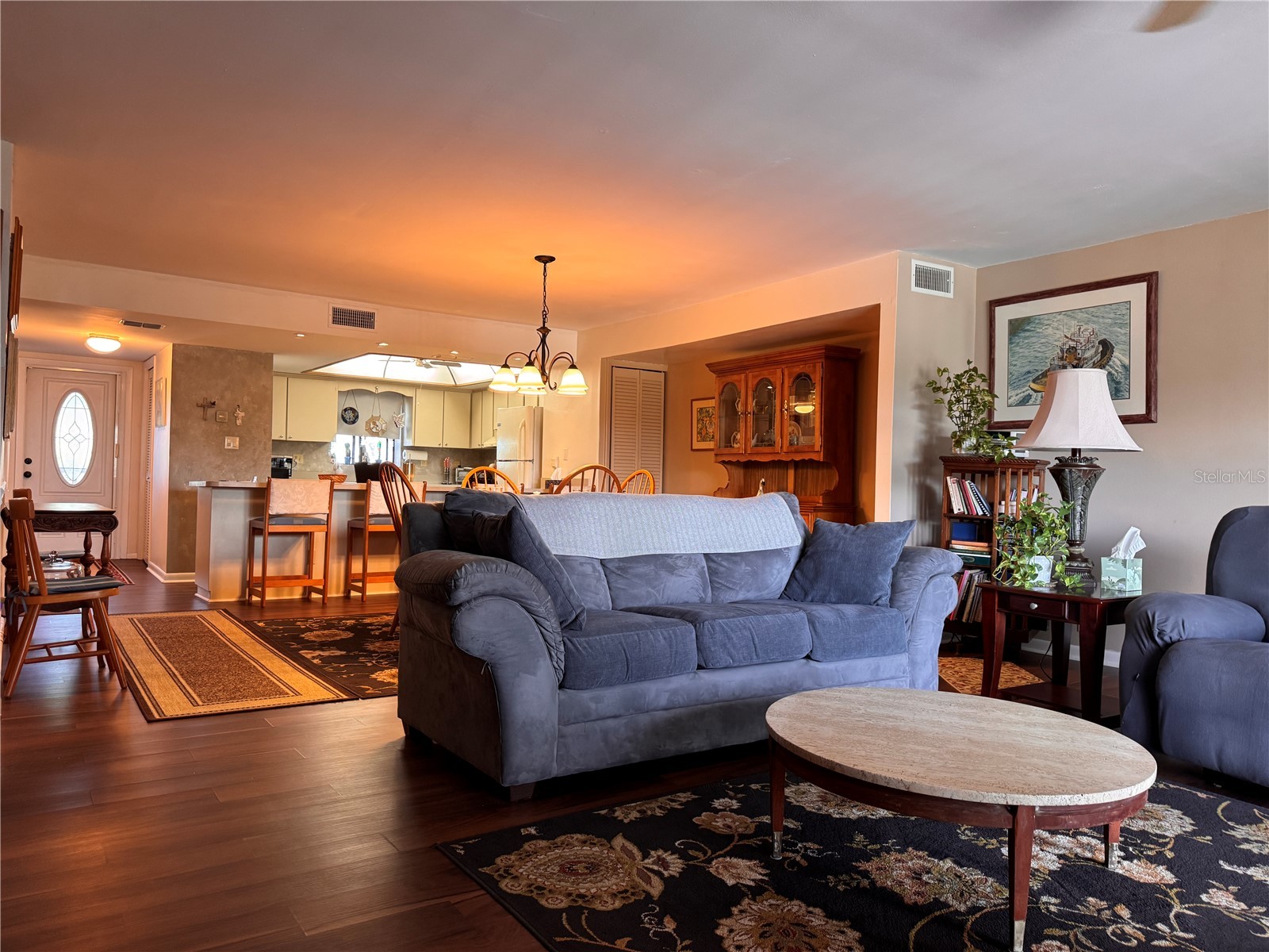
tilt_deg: +0.1
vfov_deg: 56.8
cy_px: 476
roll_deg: -1.2
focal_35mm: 24
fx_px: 880
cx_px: 634
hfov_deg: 71.6
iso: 250
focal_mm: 6.76
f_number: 1.78
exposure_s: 1/60
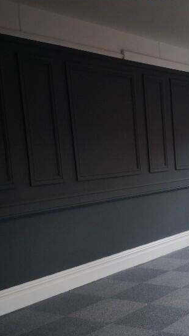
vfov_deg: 37.8
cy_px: 193
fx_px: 490
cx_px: 255
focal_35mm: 55
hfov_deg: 19.8
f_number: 1.8
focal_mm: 3.95
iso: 50
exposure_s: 1/105
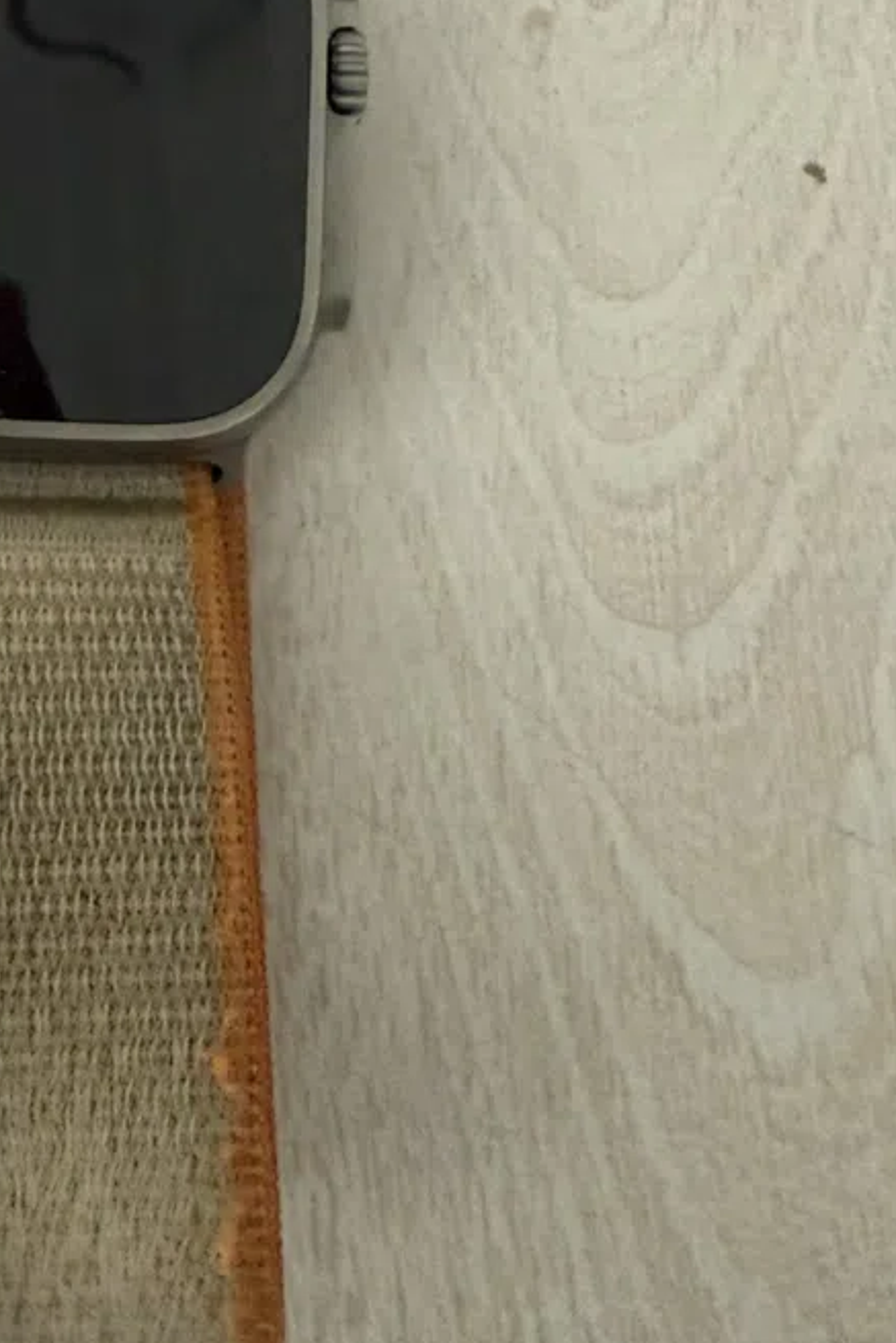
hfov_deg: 25.3
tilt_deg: -82.2
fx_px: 1940
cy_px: 296
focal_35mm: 52
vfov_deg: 37.0
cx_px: 113
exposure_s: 1/60
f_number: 2.2
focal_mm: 2.22
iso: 500
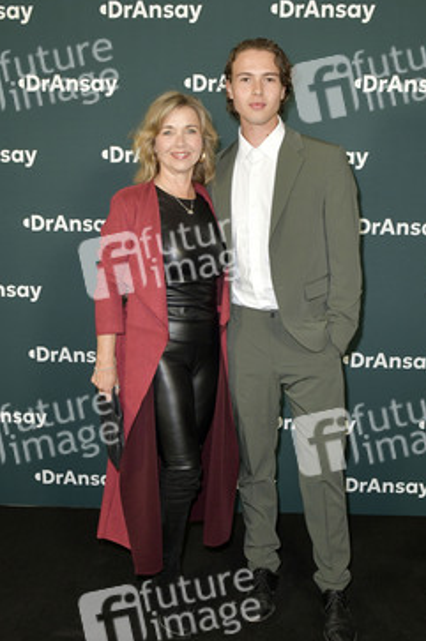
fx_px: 570
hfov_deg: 41.0
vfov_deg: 58.7
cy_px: 346
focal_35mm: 32
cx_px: 221
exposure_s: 1/250
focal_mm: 29
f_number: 6.3
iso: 1250
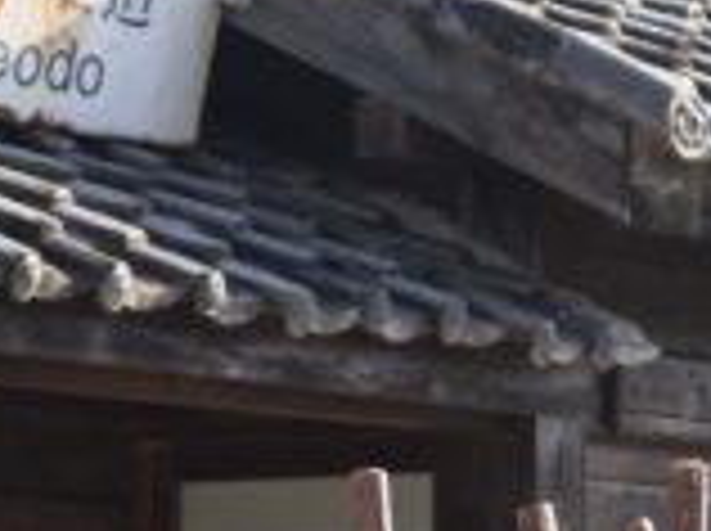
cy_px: 686
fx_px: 7691
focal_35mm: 375
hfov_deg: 5.3
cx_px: -248
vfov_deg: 3.9
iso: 125
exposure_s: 1/160
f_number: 5.6
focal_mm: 60
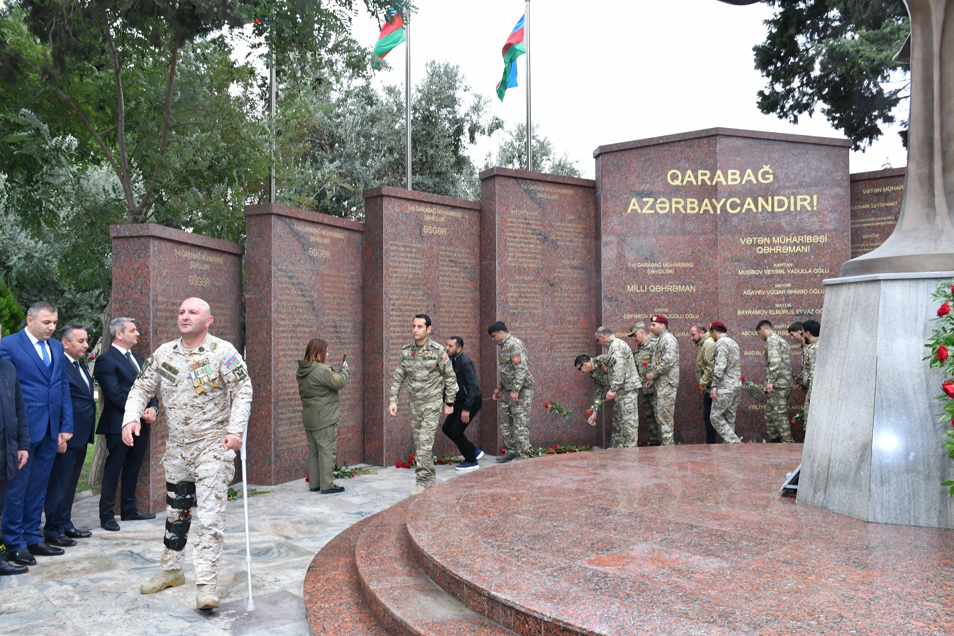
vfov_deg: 43.6
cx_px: 477
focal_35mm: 30
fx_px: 795
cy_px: 318
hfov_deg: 61.9
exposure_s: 1/100
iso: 1000
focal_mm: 20
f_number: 10
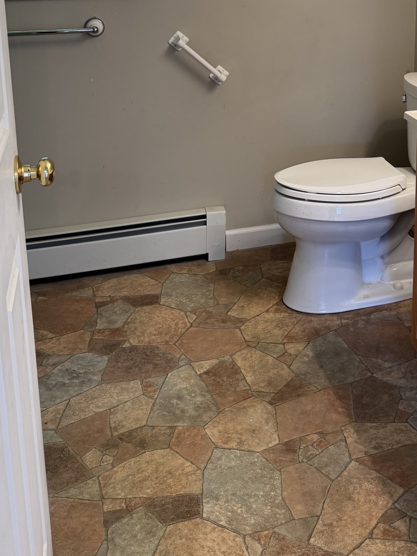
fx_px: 723
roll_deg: +0.2
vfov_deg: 39.6
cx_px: 330
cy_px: 76
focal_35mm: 45
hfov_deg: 31.4
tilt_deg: -12.3
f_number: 1.78
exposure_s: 1/60
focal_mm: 6.76
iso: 160
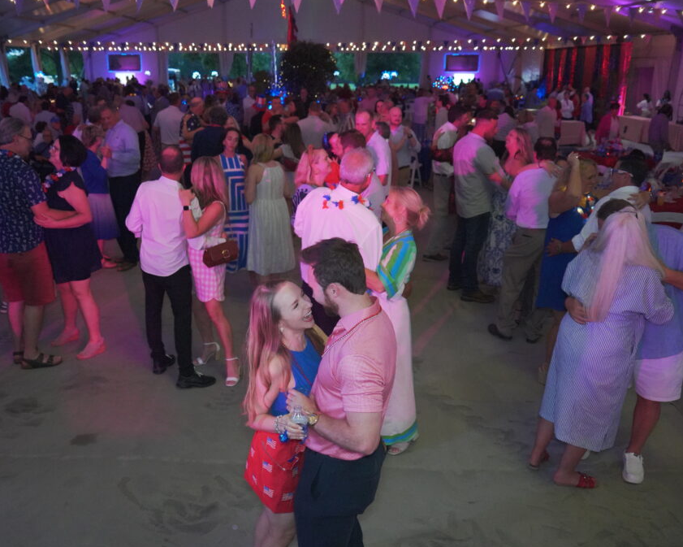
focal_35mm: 32
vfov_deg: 45.8
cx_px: 285
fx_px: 647
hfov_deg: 55.4
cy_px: 274
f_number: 2.8
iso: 10000
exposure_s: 1/320
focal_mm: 28
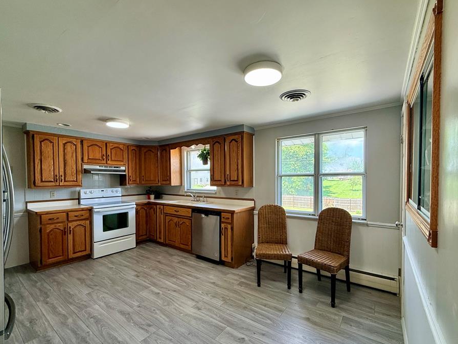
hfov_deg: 94.5
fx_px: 212
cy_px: 184
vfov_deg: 78.0
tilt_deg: -1.5
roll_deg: +0.5
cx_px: 225
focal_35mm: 16
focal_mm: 2.22
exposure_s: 1/120
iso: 125
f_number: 2.2
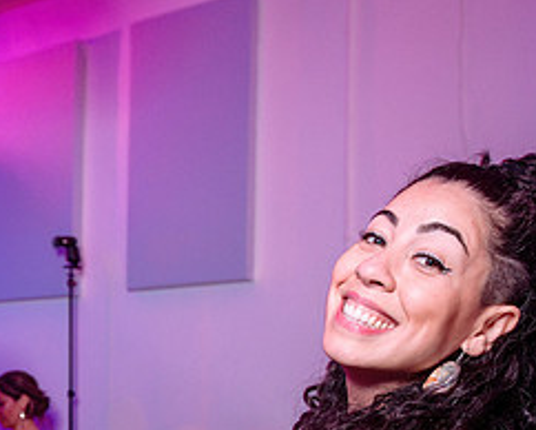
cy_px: 407
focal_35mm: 54
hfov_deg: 33.6
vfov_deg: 26.9
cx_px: 100
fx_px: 857
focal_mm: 24
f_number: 3.5
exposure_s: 1/50
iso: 800
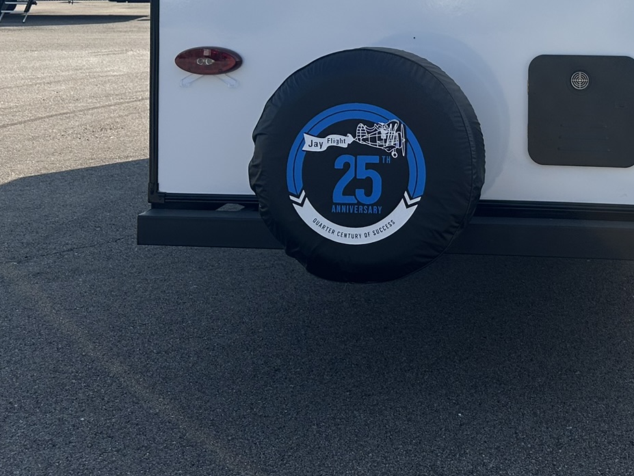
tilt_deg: -0.4
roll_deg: -2.2
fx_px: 971
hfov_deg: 34.7
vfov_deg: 25.8
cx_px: 531
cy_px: -27
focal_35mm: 53
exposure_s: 1/5263
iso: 80
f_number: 1.78
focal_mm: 6.86
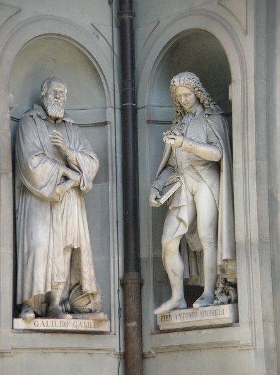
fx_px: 2118
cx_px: 140
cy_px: 188
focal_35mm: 196
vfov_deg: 10.1
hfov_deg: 7.6
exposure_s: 1/116
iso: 263
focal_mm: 32.4
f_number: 4
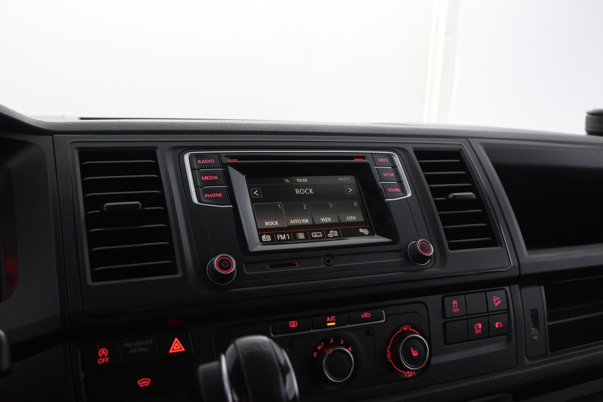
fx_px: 528
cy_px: 201
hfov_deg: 59.5
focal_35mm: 32
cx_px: 302
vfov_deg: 41.7
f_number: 4.5
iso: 2500
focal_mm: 21
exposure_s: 1/80
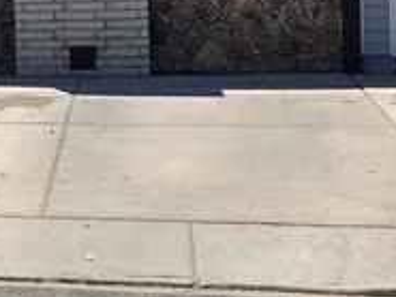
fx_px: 1454
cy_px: 19
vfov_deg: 11.6
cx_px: -492
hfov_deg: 12.7
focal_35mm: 127
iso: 25
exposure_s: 1/2365
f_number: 1.8
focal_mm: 5.4
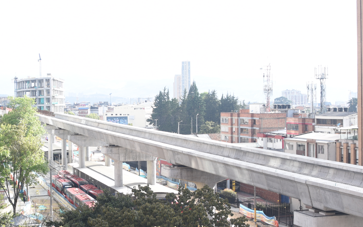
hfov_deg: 29.3
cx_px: 142
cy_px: 122
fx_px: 693
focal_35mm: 70
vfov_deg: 18.6
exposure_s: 1/100
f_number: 5.6
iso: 100
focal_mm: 32
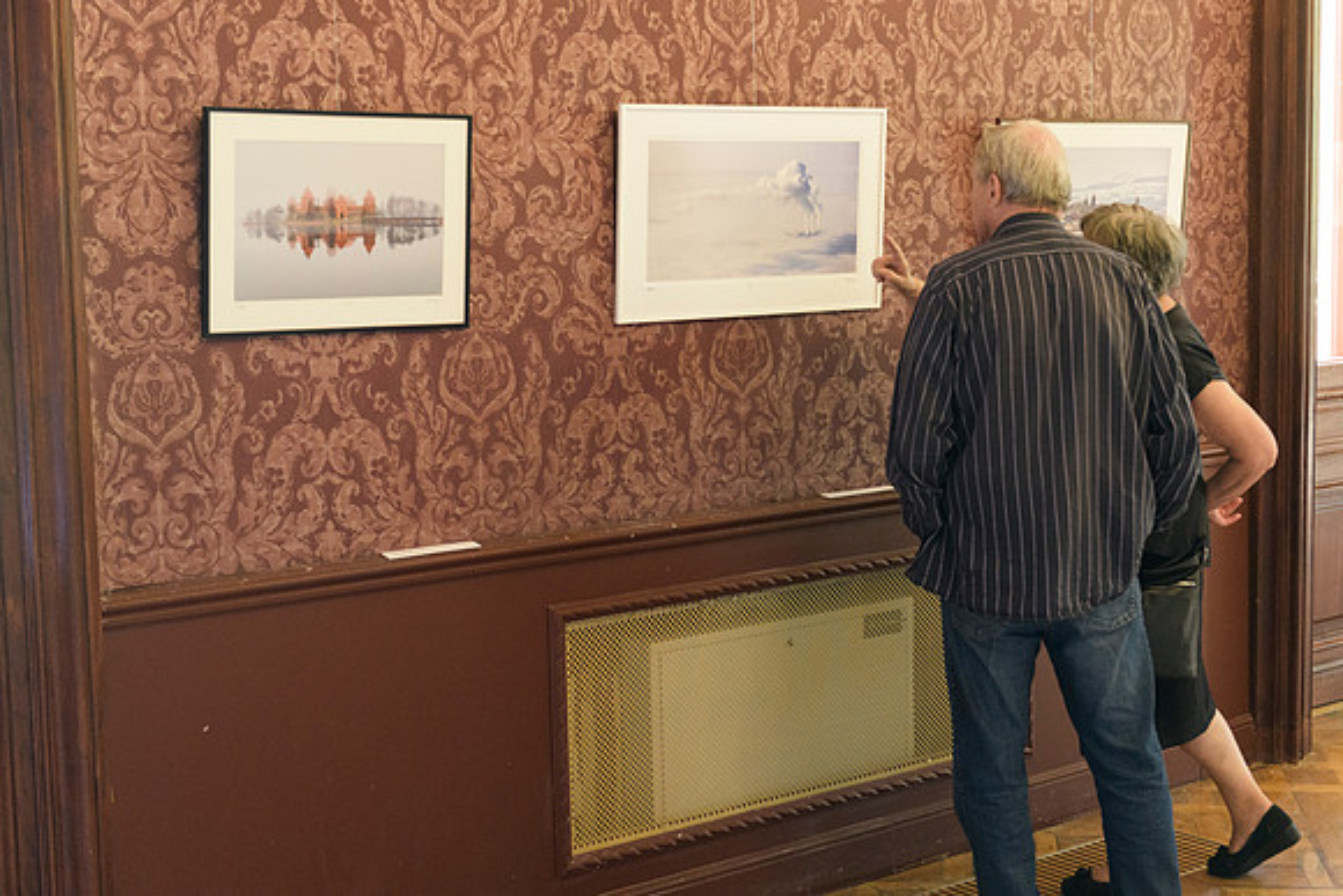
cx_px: 730
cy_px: 409
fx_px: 2109
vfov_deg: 24.0
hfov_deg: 35.3
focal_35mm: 57
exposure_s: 1/100
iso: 4500
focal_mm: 52
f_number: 3.5
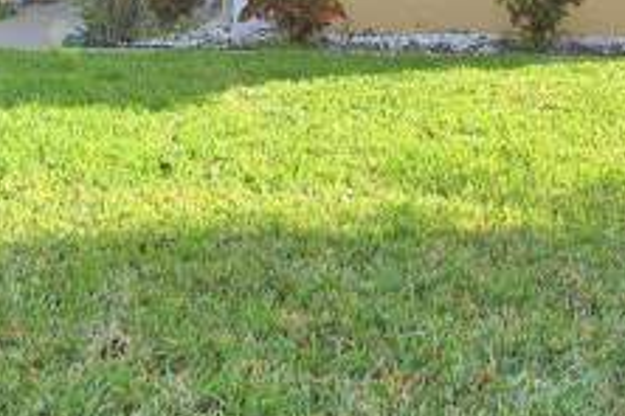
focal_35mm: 90
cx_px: 355
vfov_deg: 14.4
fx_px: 1562
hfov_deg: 22.6
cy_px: -173
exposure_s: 1/160
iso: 100
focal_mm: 17
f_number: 6.3
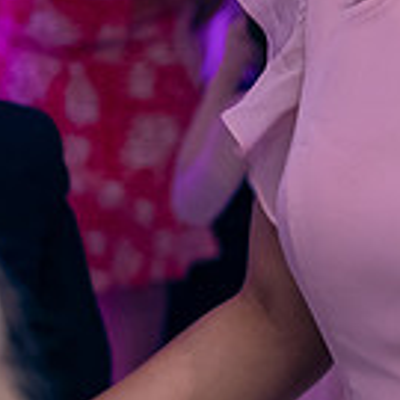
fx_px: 2628
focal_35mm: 201
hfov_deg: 8.5
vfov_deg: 8.6
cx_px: 604
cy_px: -19
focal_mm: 55
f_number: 3.5
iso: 800
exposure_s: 1/160
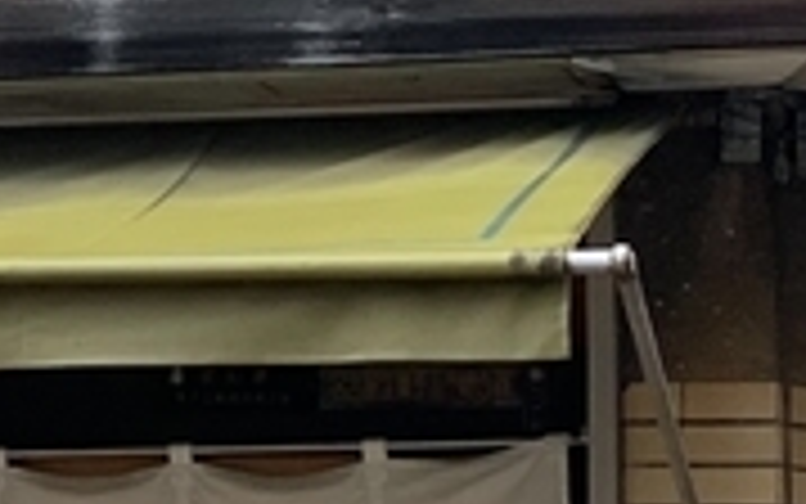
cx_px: 108
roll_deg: -1.1
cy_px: 112
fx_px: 4065
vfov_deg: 7.1
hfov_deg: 11.3
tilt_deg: +11.2
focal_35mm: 185
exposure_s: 1/100
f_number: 1.8
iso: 100
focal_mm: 4.25
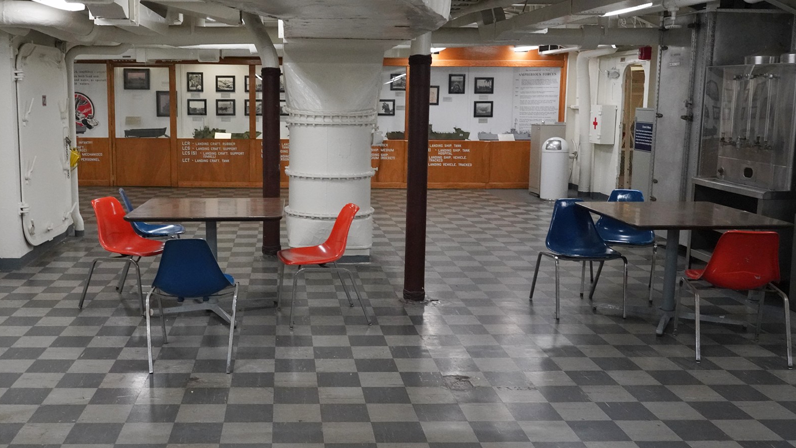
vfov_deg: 32.0
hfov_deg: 53.5
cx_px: 303
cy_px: 214
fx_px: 781
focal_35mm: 37
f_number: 11
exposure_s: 1/80
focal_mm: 28
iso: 6400
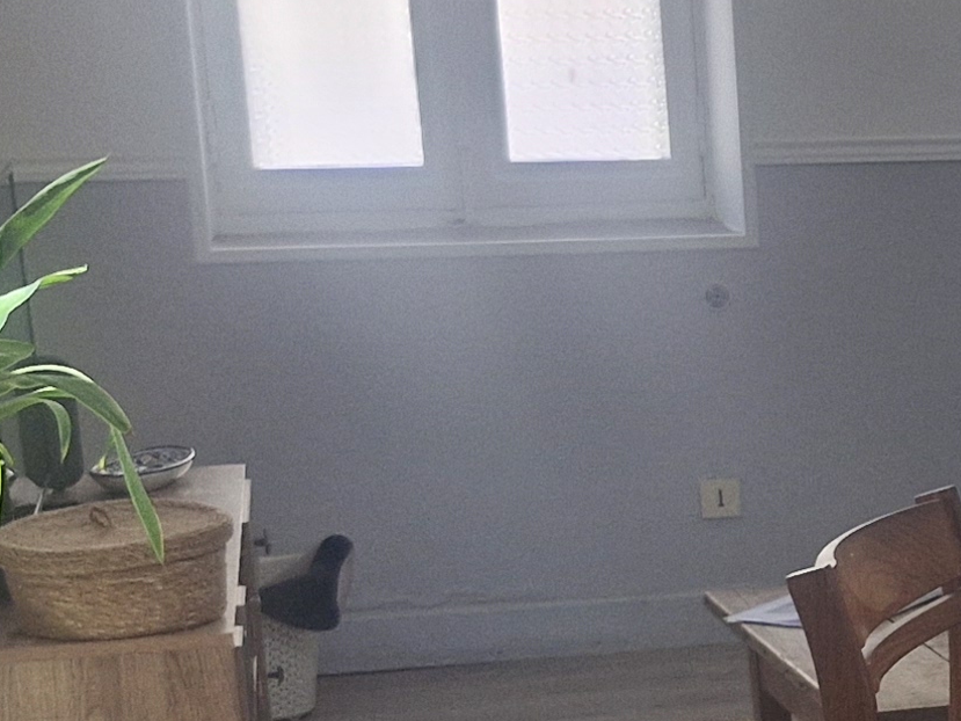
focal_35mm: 111
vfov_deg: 13.2
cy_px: 704
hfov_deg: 15.8
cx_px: 1579
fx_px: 3082
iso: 64
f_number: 1.8
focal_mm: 5.54
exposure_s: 1/180
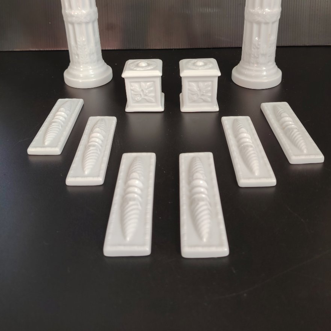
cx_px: 169
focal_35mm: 29
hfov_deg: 55.6
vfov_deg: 54.3
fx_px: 314
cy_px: 105
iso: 678
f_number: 1.75
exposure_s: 1/50
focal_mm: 5.25
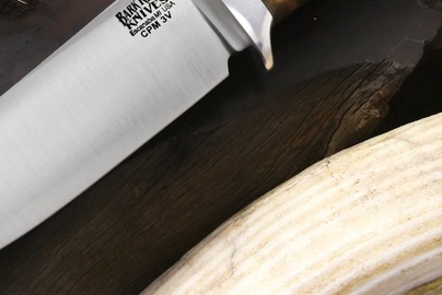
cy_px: 26
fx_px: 2322
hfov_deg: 10.9
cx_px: 184
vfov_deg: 7.3
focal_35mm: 189
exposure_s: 1/5
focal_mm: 85
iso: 1000
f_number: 13
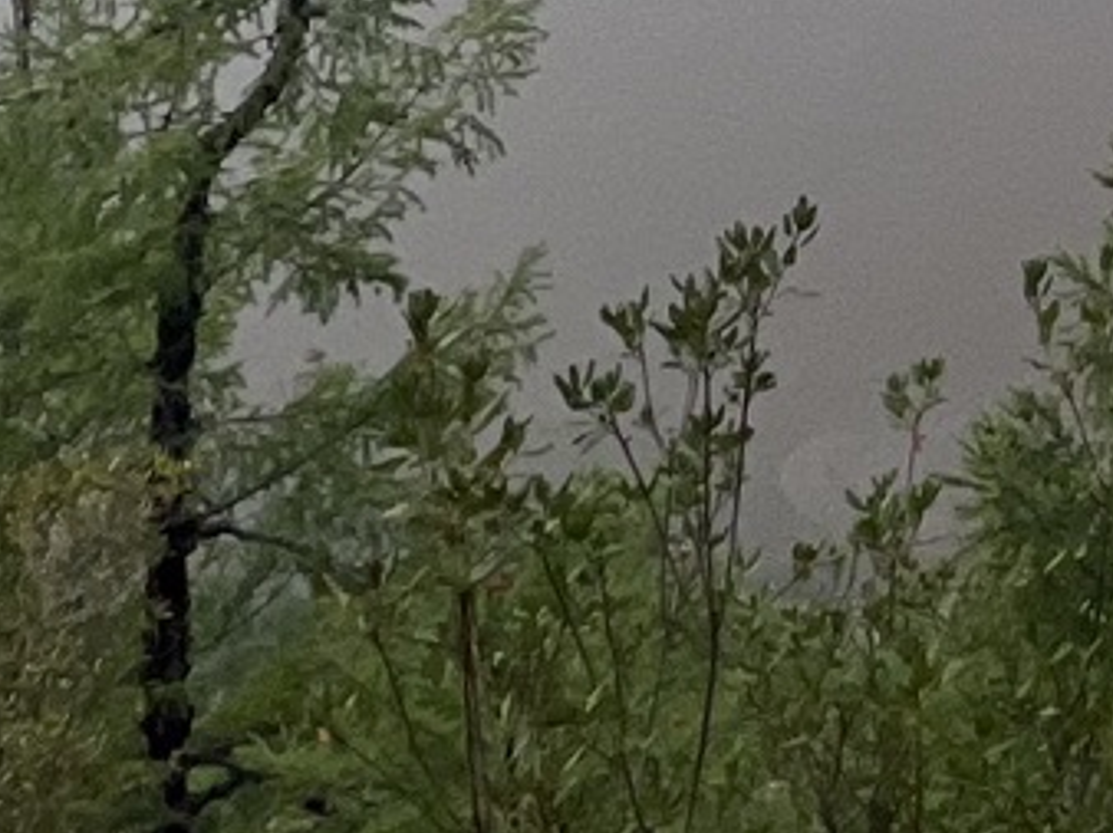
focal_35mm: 77
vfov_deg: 13.2
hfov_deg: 19.0
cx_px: 2028
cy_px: -1277
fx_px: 2474
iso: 32
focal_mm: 1.57
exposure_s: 1/2179
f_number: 1.8
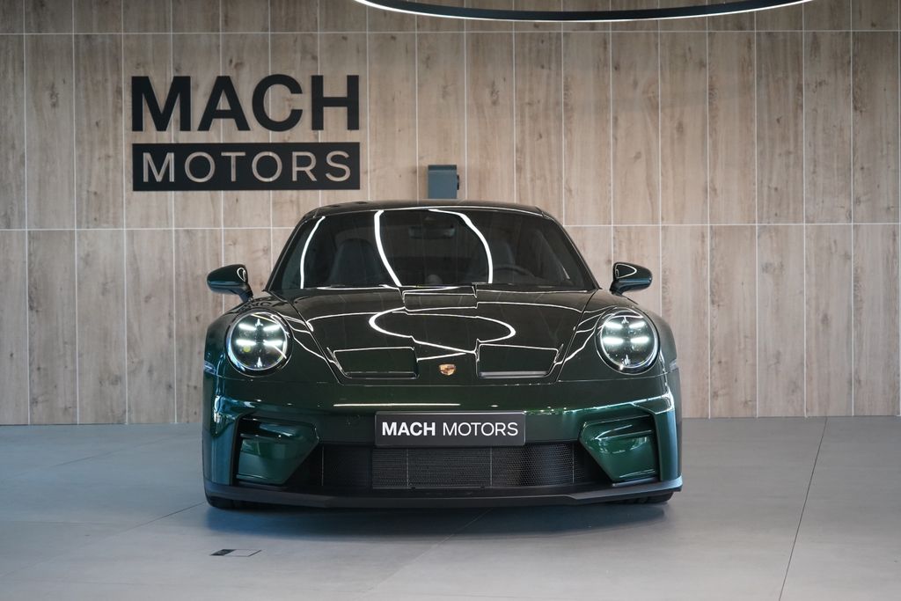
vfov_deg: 19.5
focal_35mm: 70
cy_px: 300
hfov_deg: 28.8
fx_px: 1752
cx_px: 450
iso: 5000
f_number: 5.6
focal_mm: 70
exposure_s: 1/160
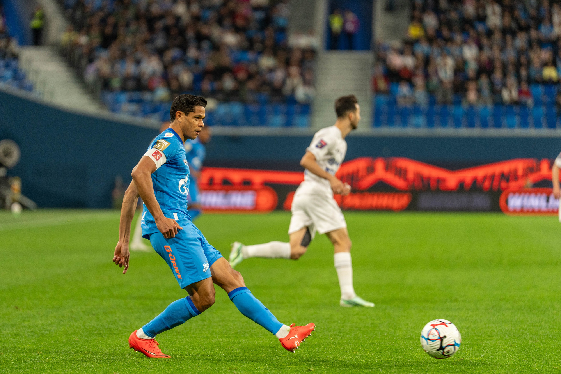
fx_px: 3443
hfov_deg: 9.3
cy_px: 187
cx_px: 255
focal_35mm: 221
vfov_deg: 6.2
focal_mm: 200
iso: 1000
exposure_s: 1/1000
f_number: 2.8
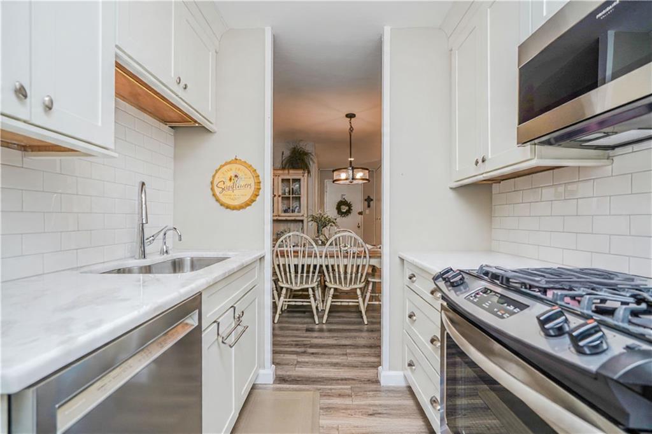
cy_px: 217
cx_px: 326
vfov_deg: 73.7
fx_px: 290
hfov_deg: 96.8
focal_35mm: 16
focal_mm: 16
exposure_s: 1/15
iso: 64
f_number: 4
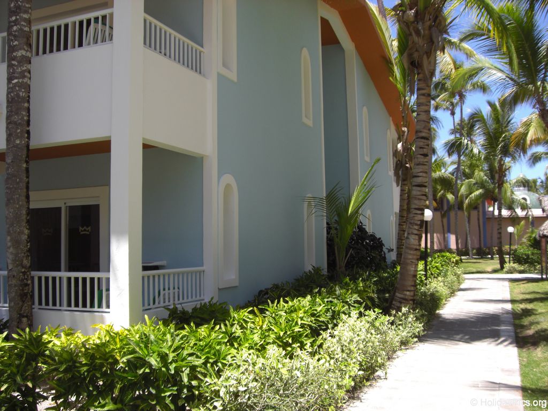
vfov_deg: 37.7
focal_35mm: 38
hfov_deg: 49.0
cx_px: 274
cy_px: 206
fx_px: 602
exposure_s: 1/640
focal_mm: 6.2
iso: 64
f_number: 2.7
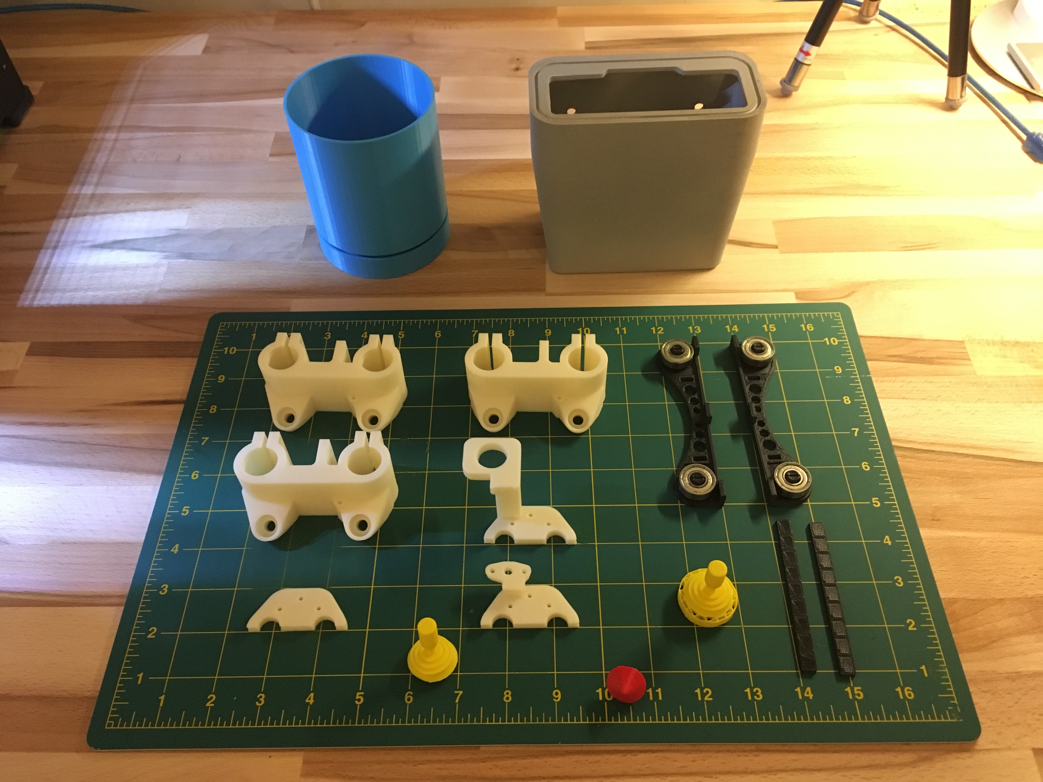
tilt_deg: -50.8
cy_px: 391
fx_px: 874
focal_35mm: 29
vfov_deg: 48.2
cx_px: 522
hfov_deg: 61.7
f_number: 2.2
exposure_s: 1/15
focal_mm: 4.15
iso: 200
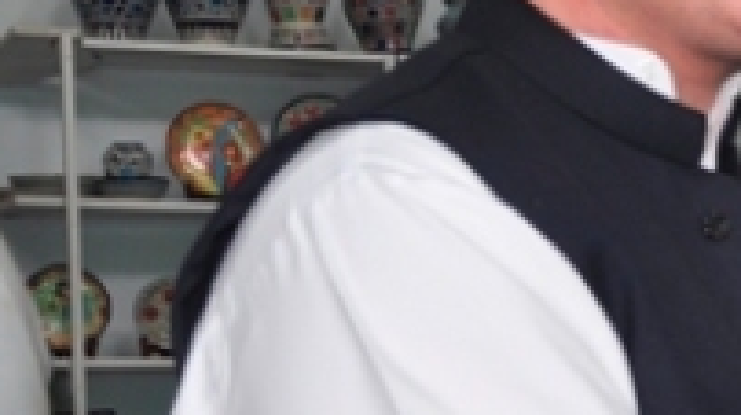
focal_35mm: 105
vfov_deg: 11.5
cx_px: 1053
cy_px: 316
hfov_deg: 18.5
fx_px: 2054
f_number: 3.8
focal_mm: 21
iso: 200
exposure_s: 1/60
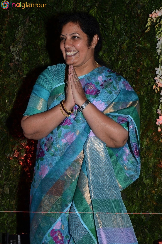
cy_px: 122
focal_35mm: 63
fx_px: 427
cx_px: 81
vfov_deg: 31.9
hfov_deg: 21.5
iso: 500
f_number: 10
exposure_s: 1/125
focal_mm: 42
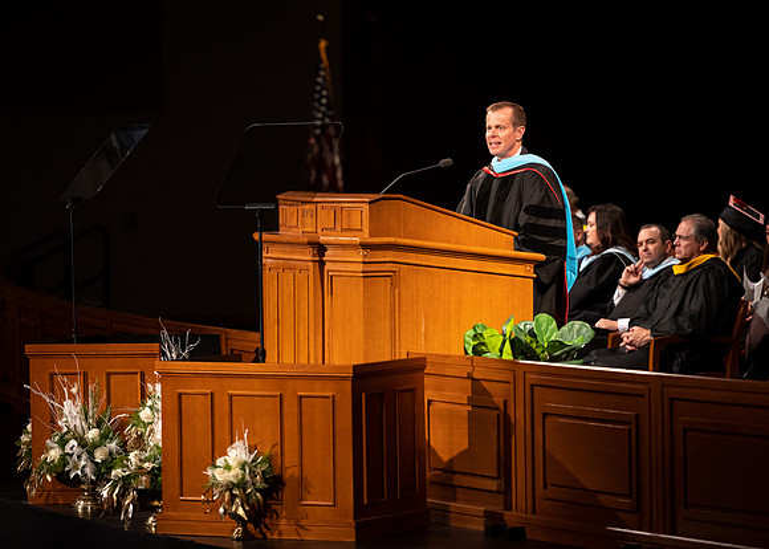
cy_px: 297
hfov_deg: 8.9
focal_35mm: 227
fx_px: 4950
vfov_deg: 6.3
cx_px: 353
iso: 1000
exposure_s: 1/250
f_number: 2.8
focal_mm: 200
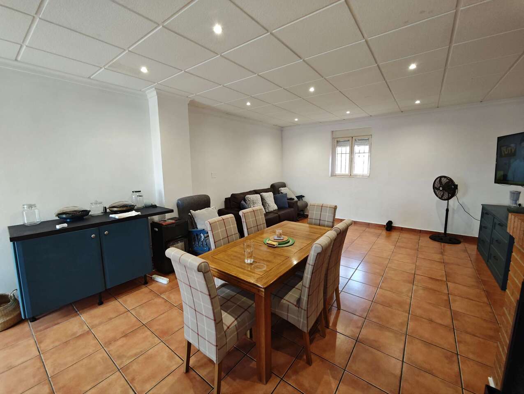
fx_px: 212
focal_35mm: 14
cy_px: 197
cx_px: 262
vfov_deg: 85.8
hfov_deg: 102.0
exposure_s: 1/50.5
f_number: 2.2
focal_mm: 2.16
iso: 640
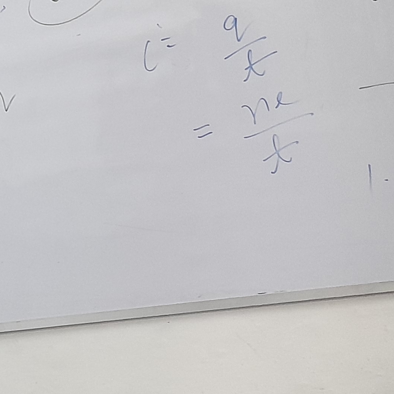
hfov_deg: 17.8
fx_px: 1082
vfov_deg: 20.6
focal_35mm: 84
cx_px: -247
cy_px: 208
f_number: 2
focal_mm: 4.6
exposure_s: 1/33
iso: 400
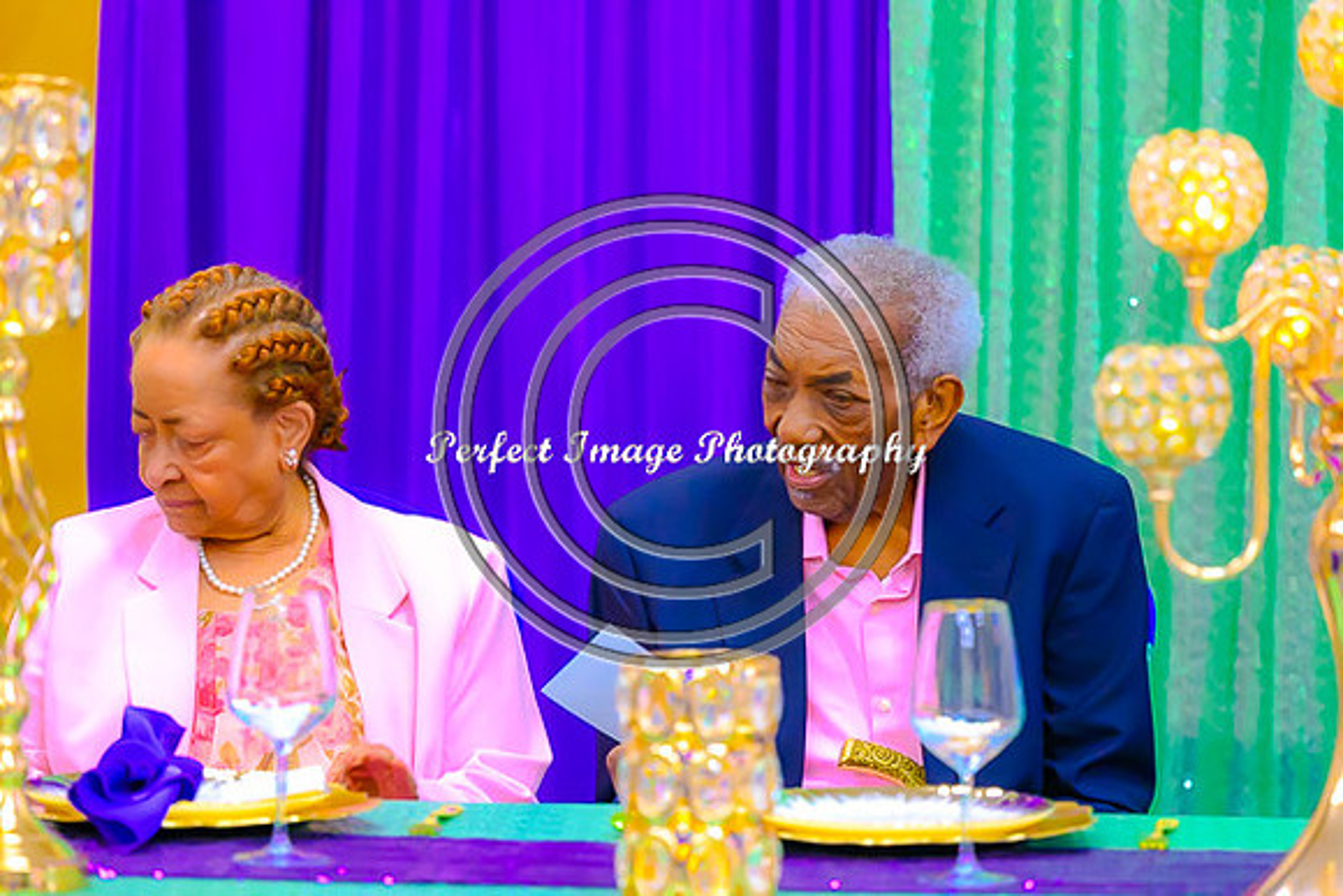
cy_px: 448
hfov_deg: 10.2
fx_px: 7537
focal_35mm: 202
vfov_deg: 6.8
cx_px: 672
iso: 6400
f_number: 2.8
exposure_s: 1/200
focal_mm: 135
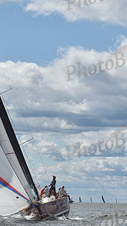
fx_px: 1241
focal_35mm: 207
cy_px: 112
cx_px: 26
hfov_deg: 5.9
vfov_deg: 10.4
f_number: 13
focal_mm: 100
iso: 250
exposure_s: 1/800
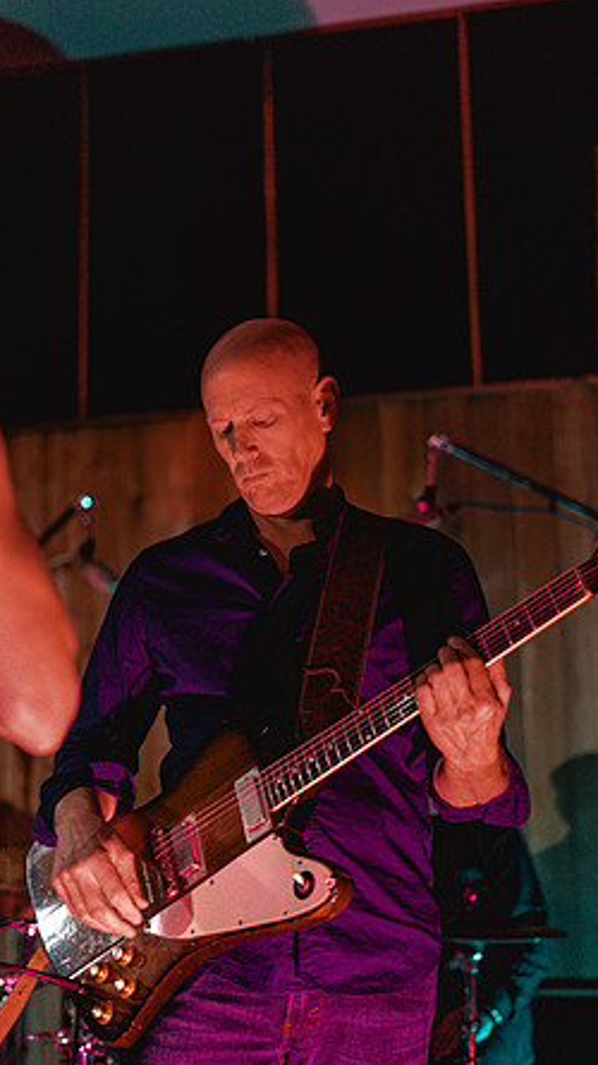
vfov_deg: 39.2
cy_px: 529
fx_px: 1495
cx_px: 257
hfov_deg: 22.6
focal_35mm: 53
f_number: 1.8
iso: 2000
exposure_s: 1/125
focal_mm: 50
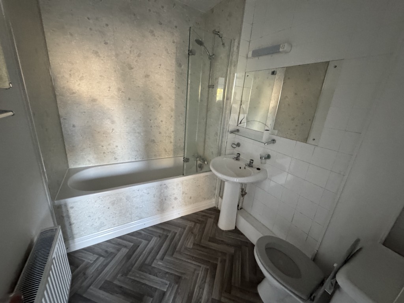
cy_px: 152
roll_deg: -4.7
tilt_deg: -16.8
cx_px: 202
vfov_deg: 85.7
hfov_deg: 102.1
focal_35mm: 14
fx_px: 163
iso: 1250
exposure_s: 1/60
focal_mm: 2.22
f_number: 2.2
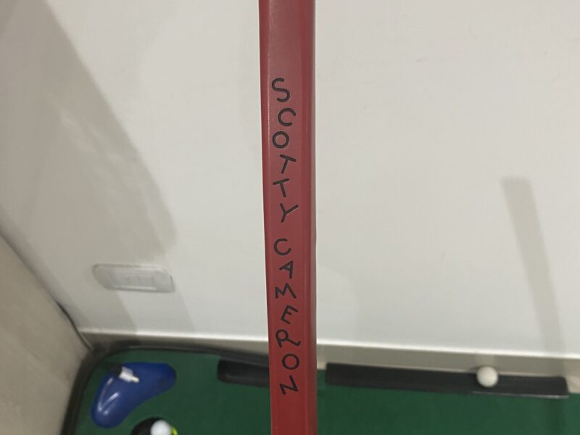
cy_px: 218
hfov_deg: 67.3
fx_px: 436
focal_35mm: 26
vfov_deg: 53.1
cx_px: 290
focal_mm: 4.25
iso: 250
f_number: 1.8
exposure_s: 1/60
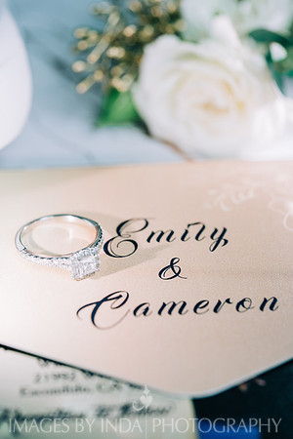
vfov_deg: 22.6
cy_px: 220
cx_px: 146
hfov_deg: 15.2
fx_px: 1099
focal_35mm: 90
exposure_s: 1/100
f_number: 4.5
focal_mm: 90
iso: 1600
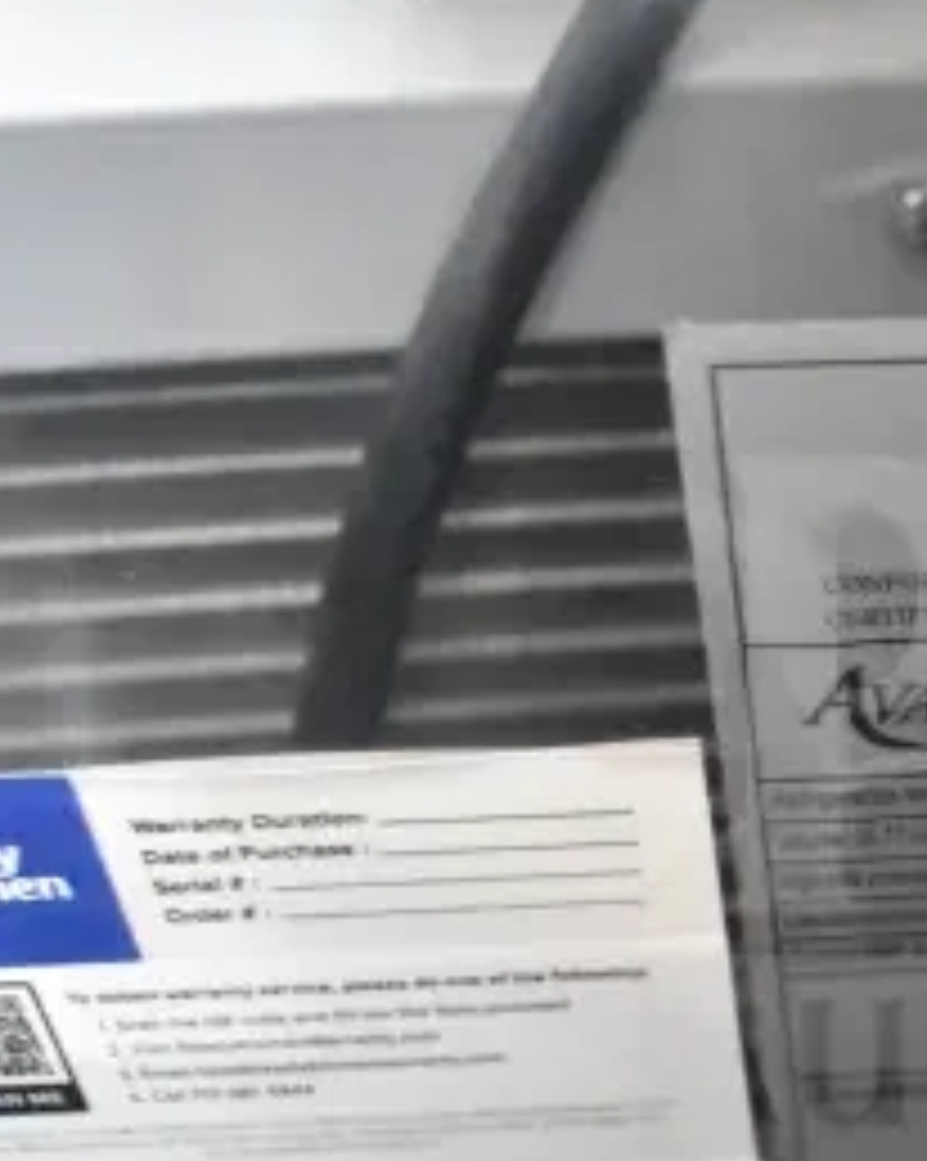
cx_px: 1130
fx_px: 2060
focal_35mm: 60
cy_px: 812
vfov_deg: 31.1
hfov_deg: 23.1
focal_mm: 18
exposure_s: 1/80
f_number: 4.5
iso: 6400
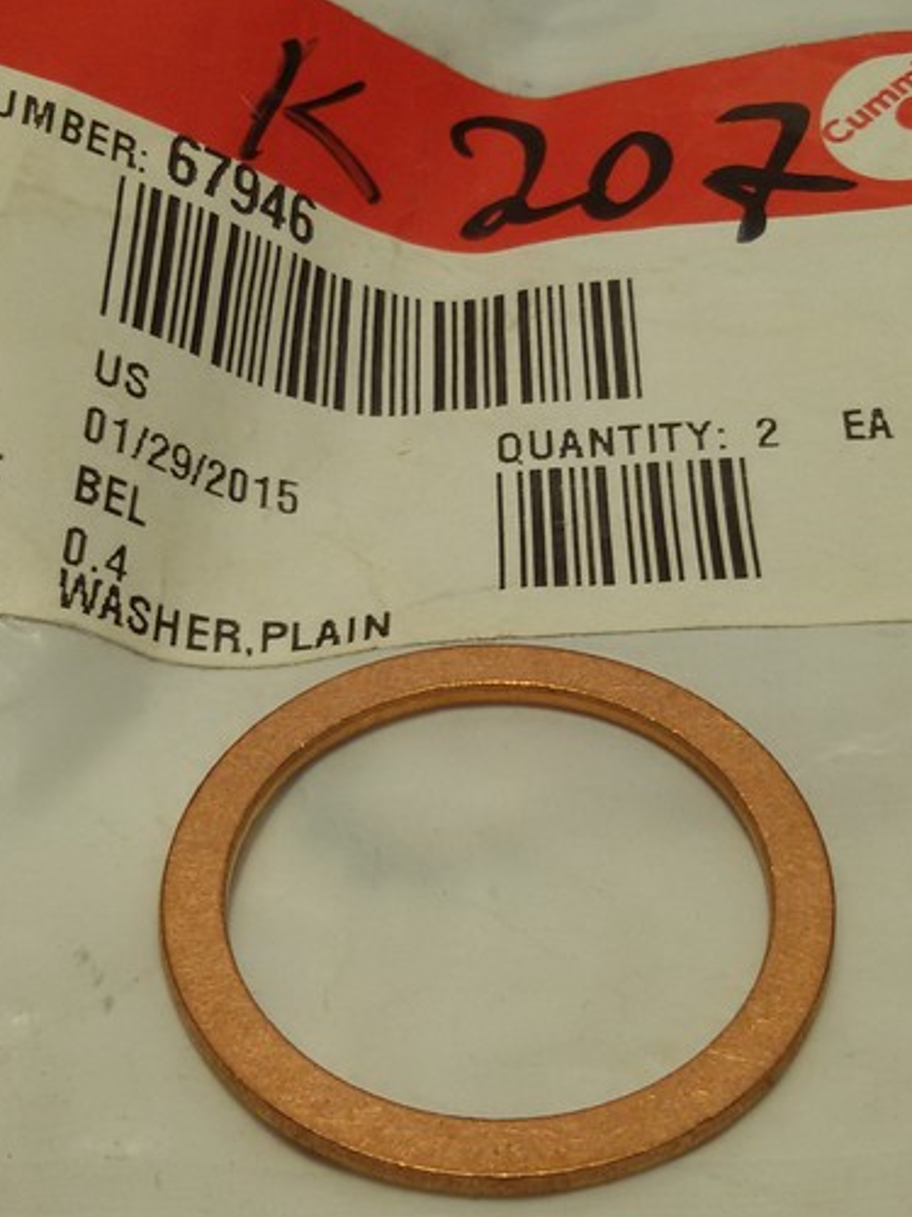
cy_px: 533
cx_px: 499
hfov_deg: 23.6
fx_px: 2178
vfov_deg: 31.2
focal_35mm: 62
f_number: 2.4
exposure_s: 1/106
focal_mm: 2.93
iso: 40
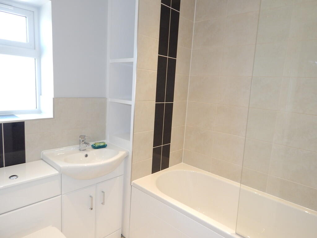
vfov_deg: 58.9
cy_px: 119
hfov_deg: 73.9
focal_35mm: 23
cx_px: 158
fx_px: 211
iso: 125
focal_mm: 4
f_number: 3
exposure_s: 1/30
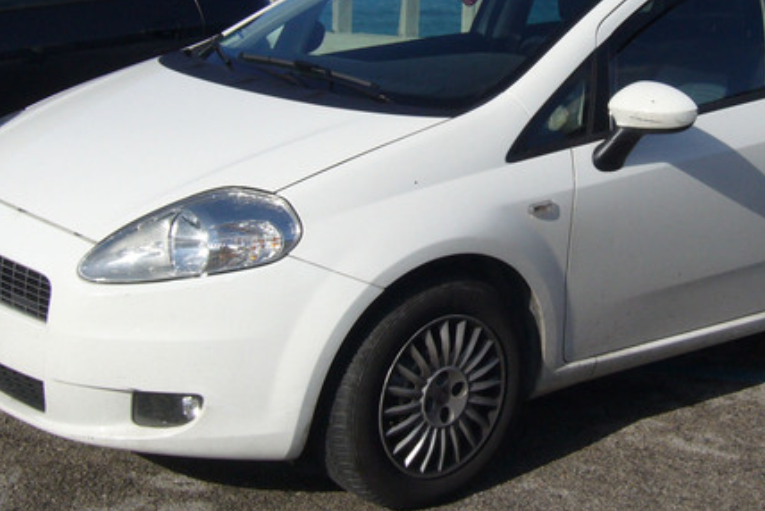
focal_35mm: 68
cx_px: 525
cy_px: 127
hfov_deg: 29.4
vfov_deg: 19.9
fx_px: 1446
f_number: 5.6
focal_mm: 5.8
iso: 80
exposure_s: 1/500
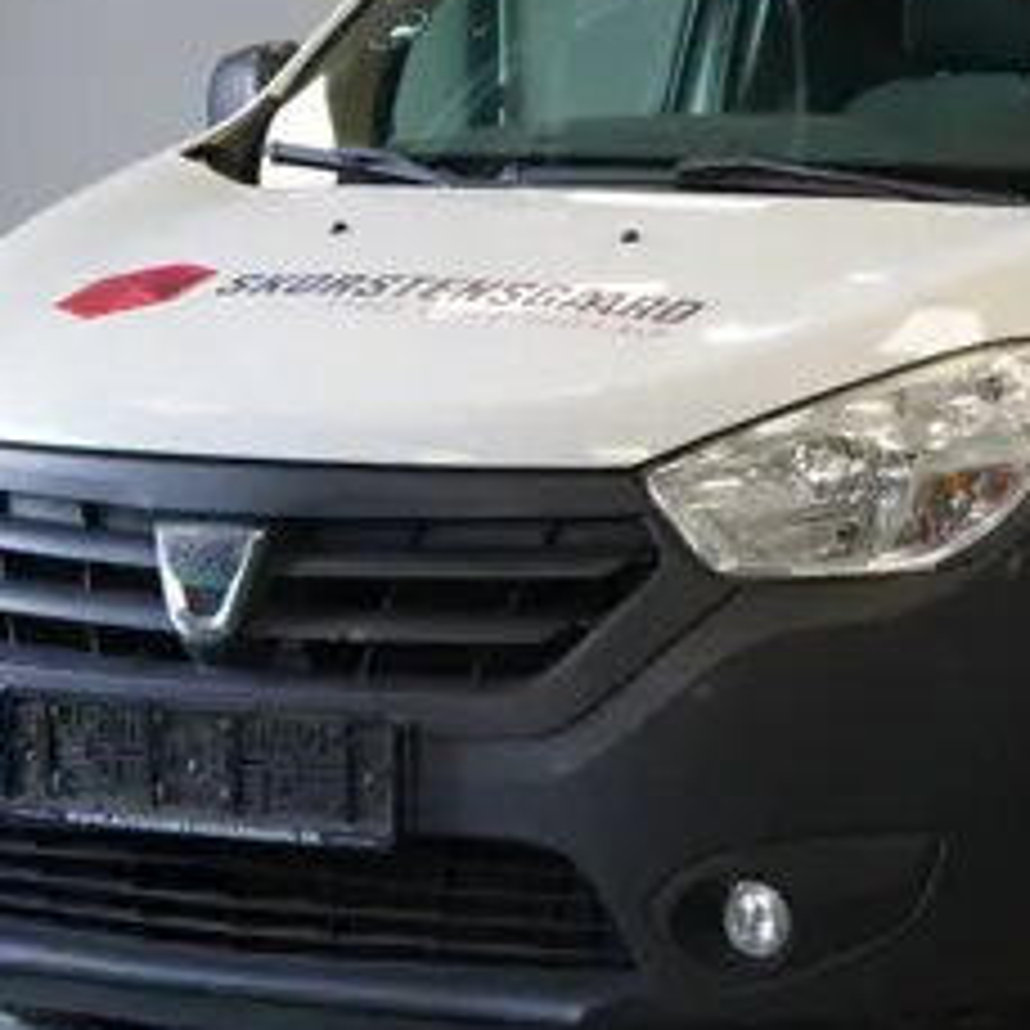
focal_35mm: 174
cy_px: 220
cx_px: 1115
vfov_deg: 10.0
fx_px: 5858
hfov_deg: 9.9
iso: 1250
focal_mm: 65
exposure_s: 1/160
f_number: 5.6
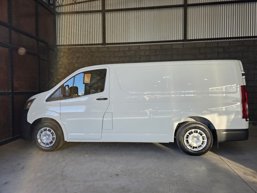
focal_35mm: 23
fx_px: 171
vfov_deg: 58.9
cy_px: 96
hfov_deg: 73.9
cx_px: 128
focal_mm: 6.3
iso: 64
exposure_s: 1/180
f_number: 1.7
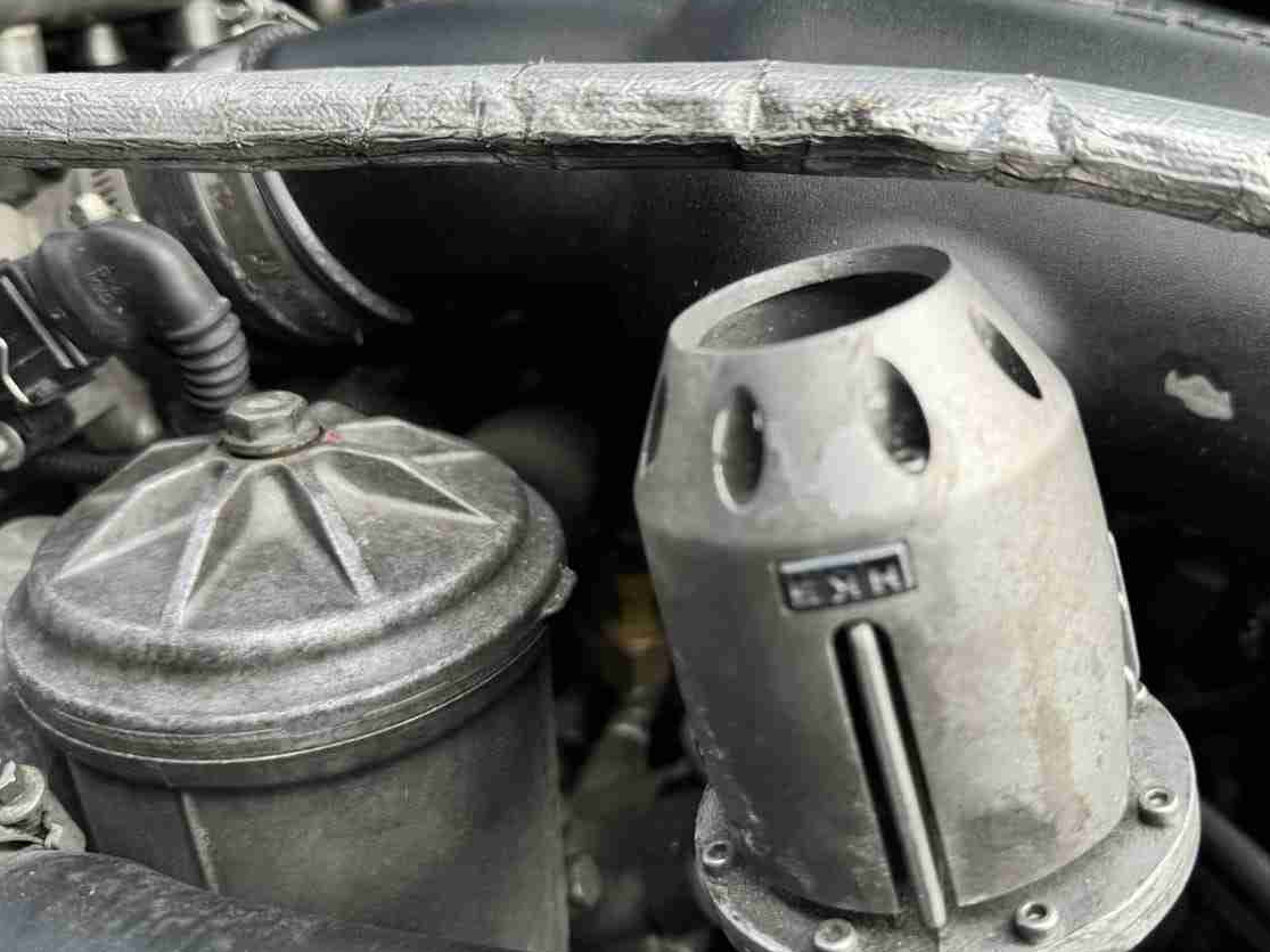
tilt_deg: -26.8
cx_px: 710
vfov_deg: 45.4
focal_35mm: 31
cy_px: 478
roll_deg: -5.1
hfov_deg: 58.2
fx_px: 1137
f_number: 1.78
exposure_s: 1/397
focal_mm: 6.76
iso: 80
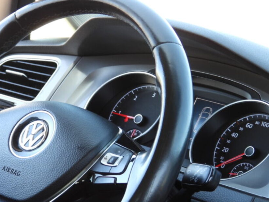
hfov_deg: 14.4
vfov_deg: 10.9
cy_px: 162
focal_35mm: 136
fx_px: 1057
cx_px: 64
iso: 100
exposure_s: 1/40
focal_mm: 12.6
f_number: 3.5
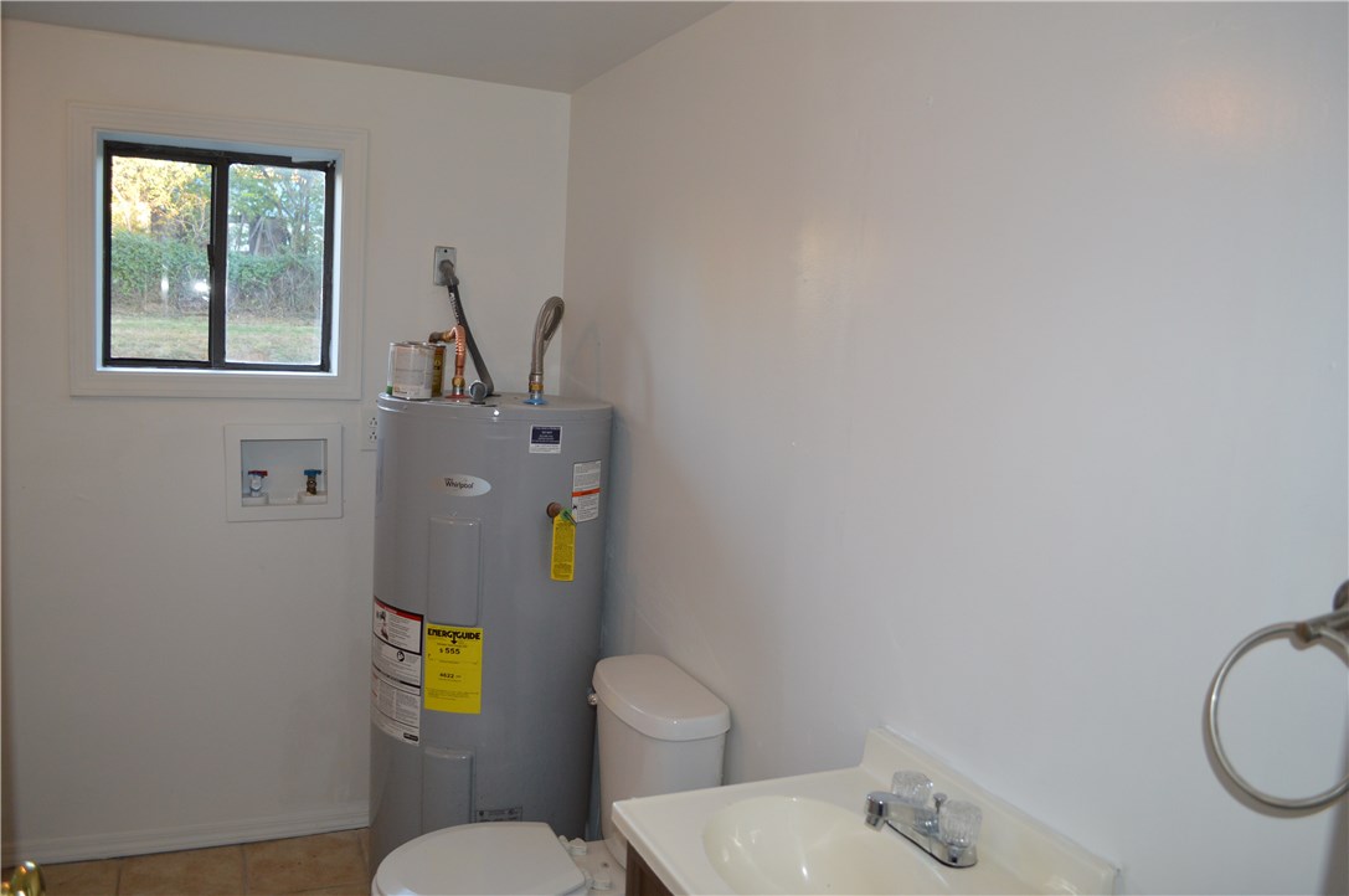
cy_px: 448
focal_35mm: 27
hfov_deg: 67.4
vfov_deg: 47.8
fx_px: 1011
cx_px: 674
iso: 500
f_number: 3.5
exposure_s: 1/60
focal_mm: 18
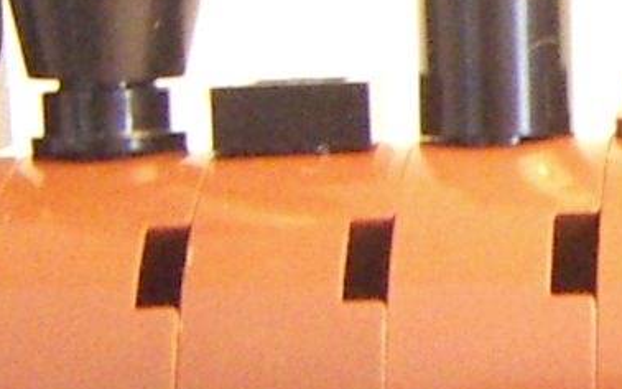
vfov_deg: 6.3
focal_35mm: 207
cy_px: 387
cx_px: 1144
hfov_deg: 9.6
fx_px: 3508
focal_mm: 4.7
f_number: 2.8
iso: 200
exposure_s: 1/25
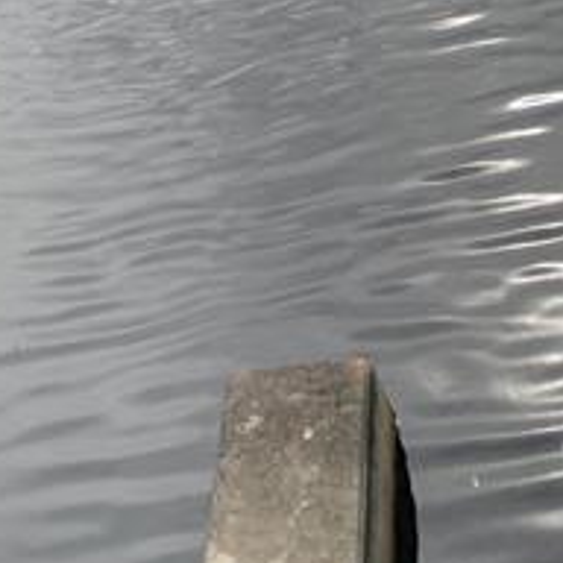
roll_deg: +18.7
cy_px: -381
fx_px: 1822
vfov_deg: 15.6
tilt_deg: -14.2
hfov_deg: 17.2
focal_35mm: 99
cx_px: 6
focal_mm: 3.99
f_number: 1.8
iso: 20
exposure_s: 1/1453
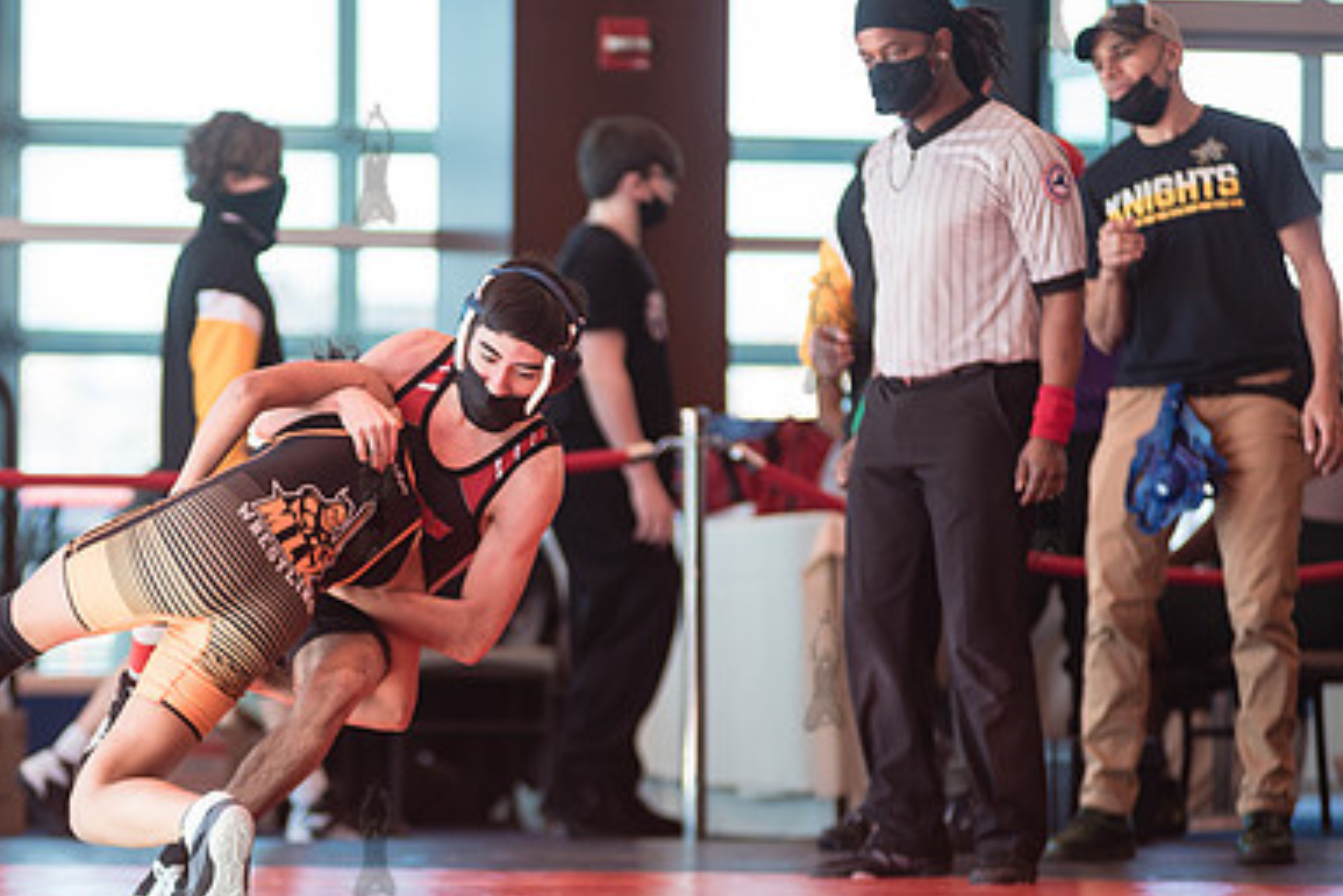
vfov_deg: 5.3
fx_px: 9628
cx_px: 373
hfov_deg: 8.0
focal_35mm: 258
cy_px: 500
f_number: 3.5
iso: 400
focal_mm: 170
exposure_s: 1/400
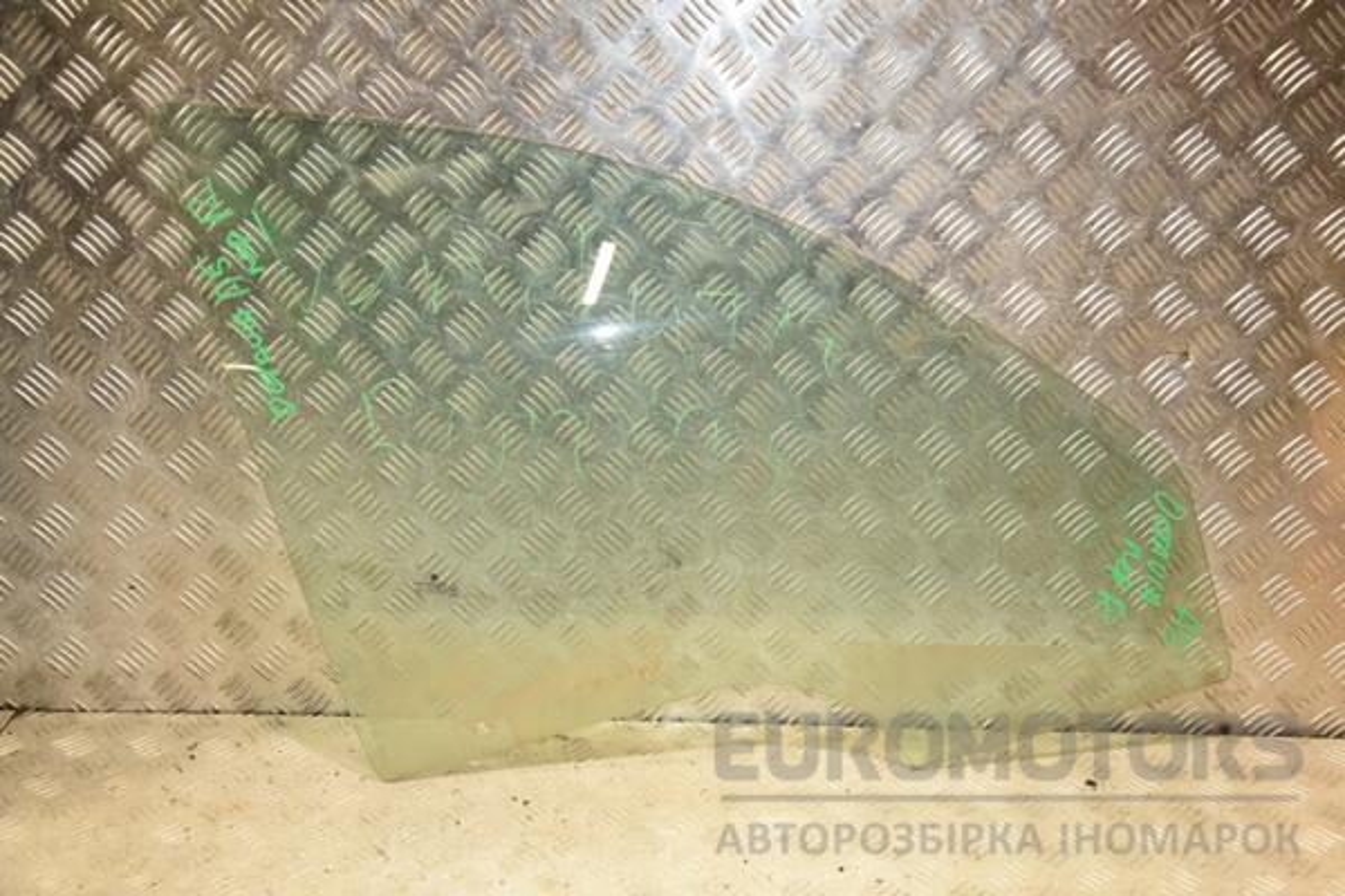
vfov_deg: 34.2
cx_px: 672
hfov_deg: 49.6
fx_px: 1457
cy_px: 448
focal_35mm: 39
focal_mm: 26
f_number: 5
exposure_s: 1/200
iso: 800
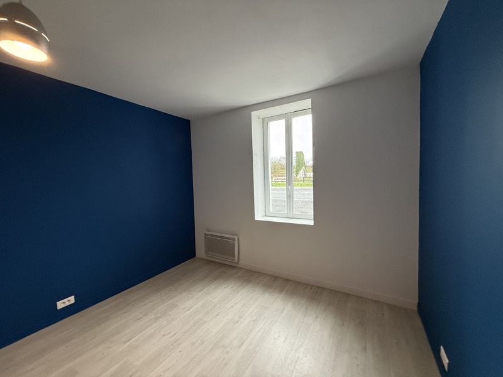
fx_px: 203
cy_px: 188
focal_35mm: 14
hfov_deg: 102.1
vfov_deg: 85.7
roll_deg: +3.0
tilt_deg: -2.4
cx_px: 252
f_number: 2.2
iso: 250
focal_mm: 2.22
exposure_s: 1/100
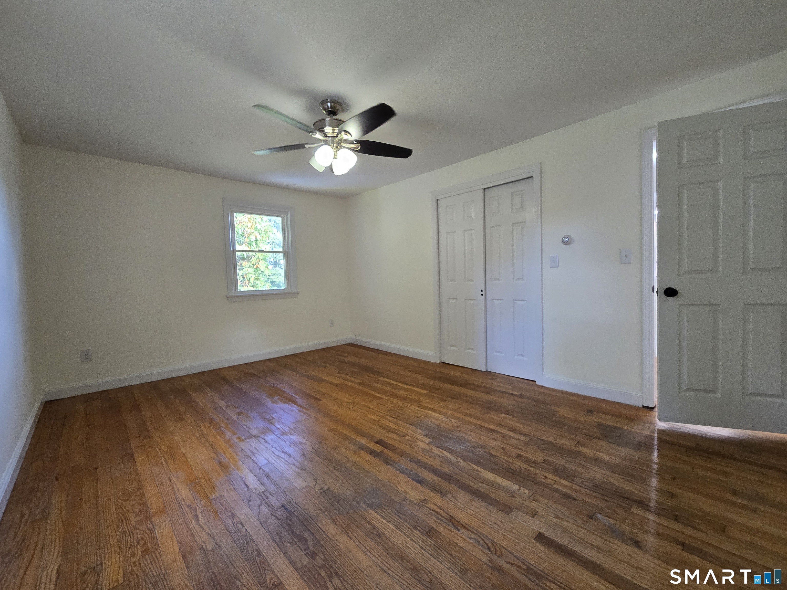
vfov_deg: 89.9
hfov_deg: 106.2
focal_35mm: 13
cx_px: 394
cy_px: 295
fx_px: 296
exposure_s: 1/60
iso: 320
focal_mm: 2.2
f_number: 2.2
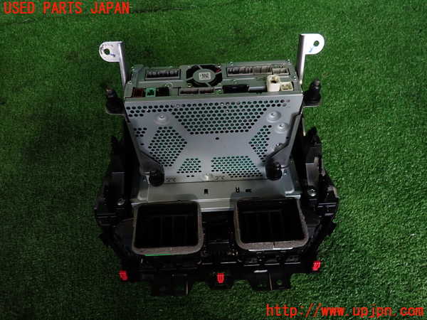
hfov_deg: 69.4
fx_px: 308
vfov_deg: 54.9
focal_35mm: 25
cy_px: 160
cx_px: 214
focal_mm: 4.5
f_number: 2
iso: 160
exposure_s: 1/60
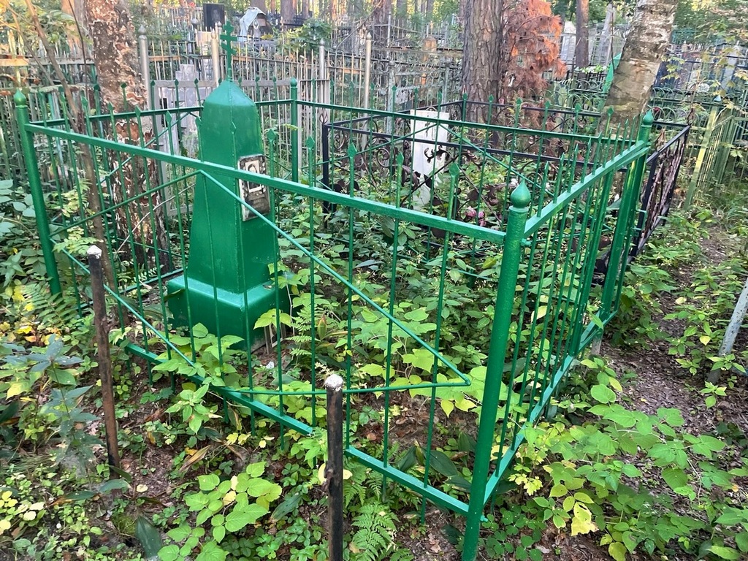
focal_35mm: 26
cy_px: 280
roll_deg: -2.1
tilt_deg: -17.1
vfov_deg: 53.1
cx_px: 374
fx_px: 562
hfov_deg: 67.3
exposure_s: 1/60
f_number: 1.6
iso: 250
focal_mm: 4.2
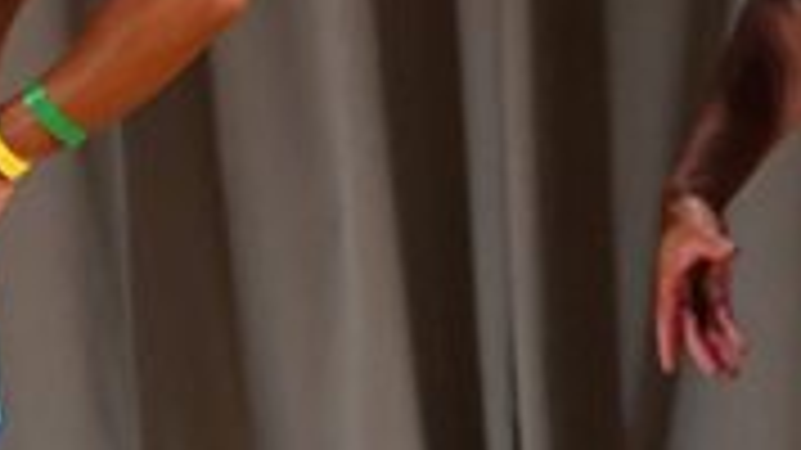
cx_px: -331
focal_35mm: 1096
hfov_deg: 2.0
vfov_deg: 1.1
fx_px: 23271
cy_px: 256
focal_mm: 160
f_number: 5.6
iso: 3200
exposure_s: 1/400
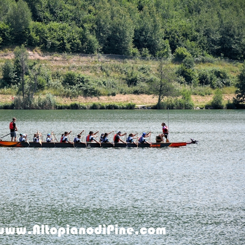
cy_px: 122
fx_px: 2154
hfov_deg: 6.5
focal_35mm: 269
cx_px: 80
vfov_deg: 6.5
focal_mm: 140
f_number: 8
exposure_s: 1/500
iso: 200
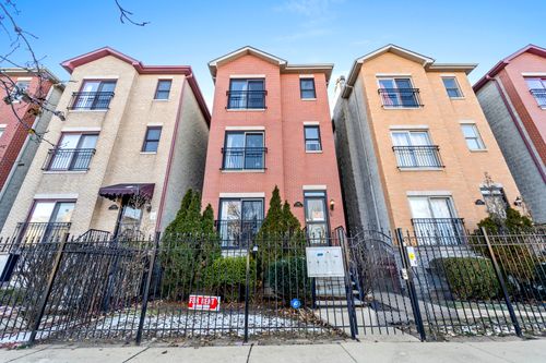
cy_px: 182
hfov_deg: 104.3
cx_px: 273
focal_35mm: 14
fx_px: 212
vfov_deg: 81.2
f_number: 9
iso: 800
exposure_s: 1/125
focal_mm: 14
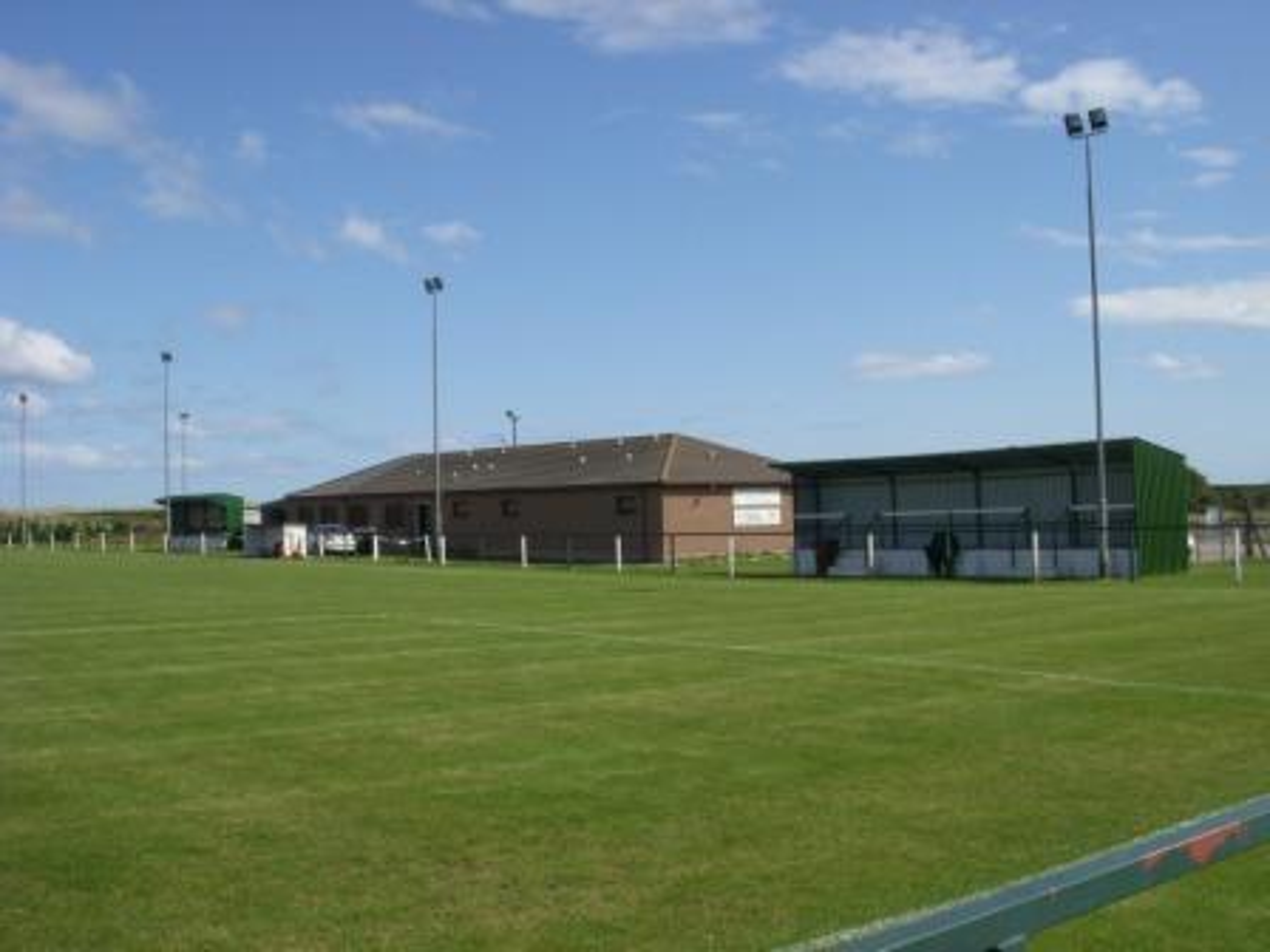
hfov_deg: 49.0
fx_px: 1394
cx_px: 635
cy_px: 476
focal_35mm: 38
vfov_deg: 37.7
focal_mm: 6.3
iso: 100
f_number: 6.6
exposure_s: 1/400
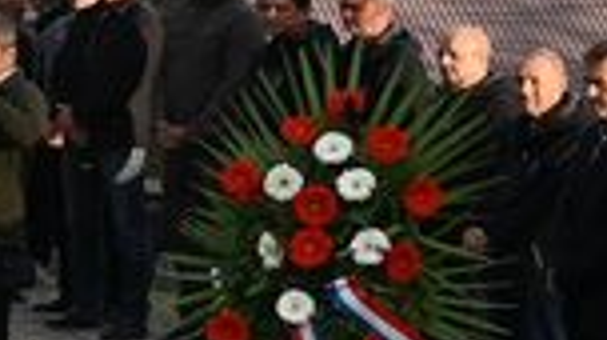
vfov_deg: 6.0
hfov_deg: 9.7
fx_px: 3198
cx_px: -823
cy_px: -146
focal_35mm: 199
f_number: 5.6
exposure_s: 1/250
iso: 200
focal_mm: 24
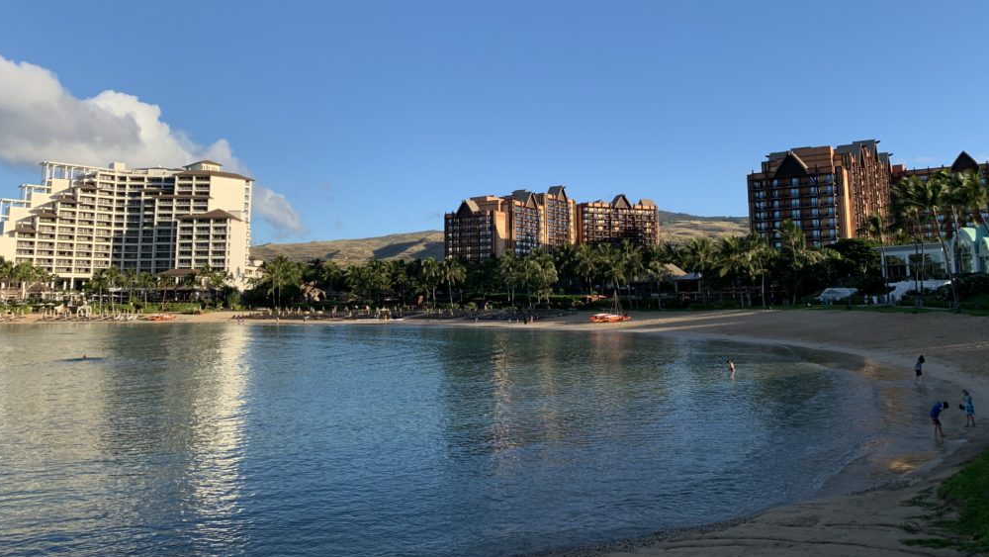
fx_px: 761
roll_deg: -0.1
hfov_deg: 66.0
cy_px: 206
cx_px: 485
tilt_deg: +9.5
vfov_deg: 39.9
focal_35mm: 29
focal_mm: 4.25
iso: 25
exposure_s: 1/1513
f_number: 1.8
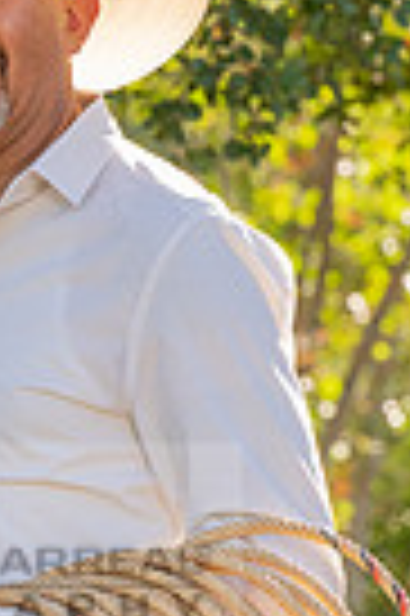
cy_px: 611
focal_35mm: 601
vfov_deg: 3.4
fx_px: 10292
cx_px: -311
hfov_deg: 2.3
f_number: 5.6
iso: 200
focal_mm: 110
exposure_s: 1/200
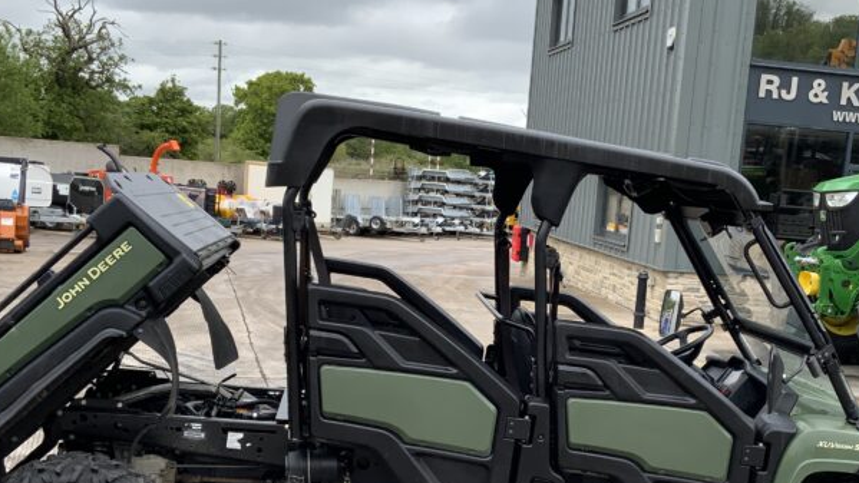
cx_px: 535
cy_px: 344
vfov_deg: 22.1
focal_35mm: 54
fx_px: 1230
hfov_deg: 38.3
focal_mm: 3
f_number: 1.8
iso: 16
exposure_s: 1/514
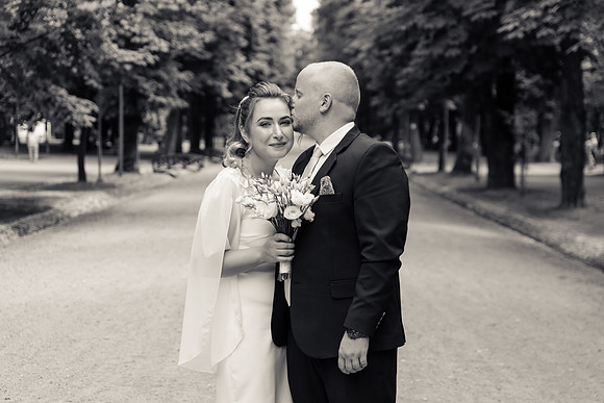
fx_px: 1040
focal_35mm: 62
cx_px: 302
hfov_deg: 32.4
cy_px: 202
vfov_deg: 21.9
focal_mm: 62
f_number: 2.8
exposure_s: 1/640
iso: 160
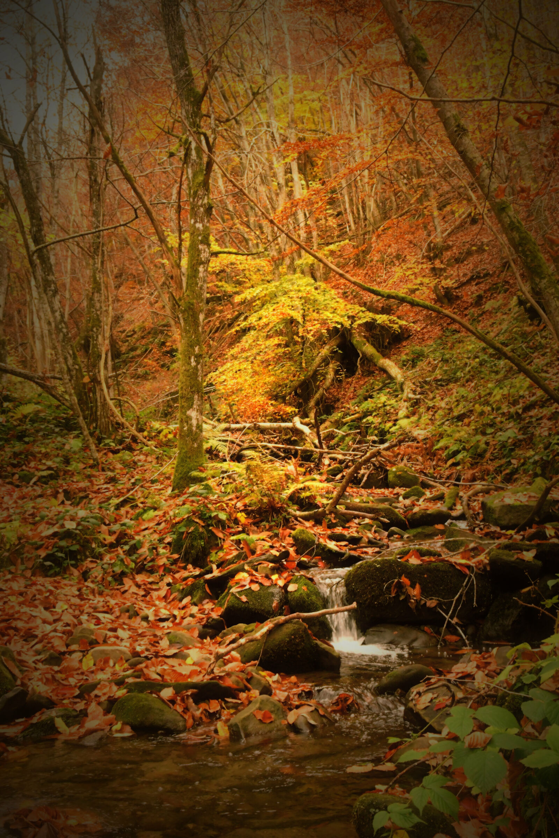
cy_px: 419
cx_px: 280
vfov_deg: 49.6
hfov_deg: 34.2
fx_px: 908
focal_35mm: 39
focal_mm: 26
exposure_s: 1/60
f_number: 13
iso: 4000
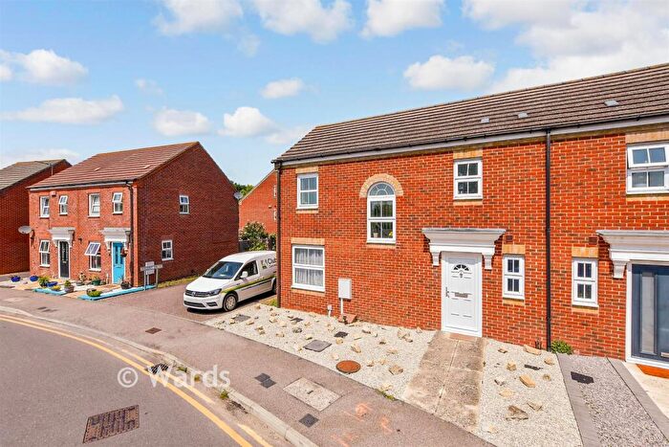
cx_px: 334
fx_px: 279
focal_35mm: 15
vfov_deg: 77.4
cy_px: 224
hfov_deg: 100.4
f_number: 7.1
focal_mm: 10
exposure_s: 1/1600
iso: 400
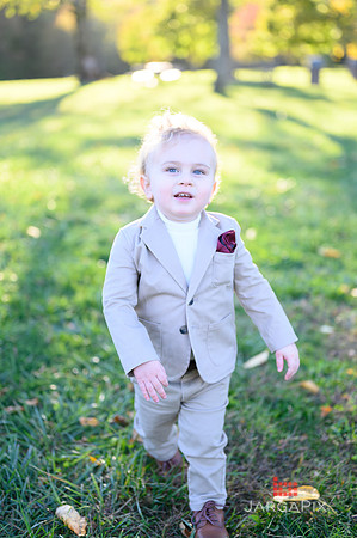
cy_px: 269
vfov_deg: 39.6
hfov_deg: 26.9
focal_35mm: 50
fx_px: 745
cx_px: 178
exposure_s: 1/800
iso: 320
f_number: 2
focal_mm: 50
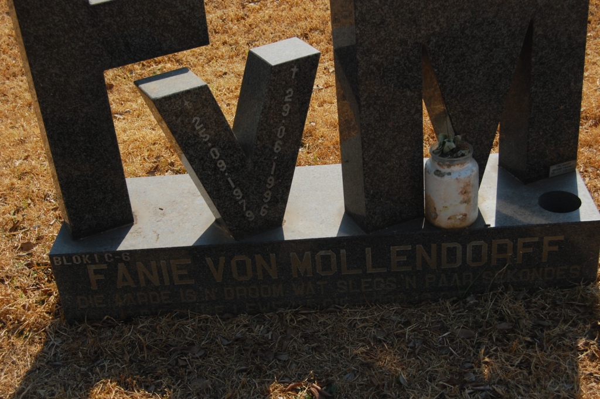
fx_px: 874
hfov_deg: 37.9
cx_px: 300
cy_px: 200
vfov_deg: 25.7
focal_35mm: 52
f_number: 7.1
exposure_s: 1/800
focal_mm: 35
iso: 400
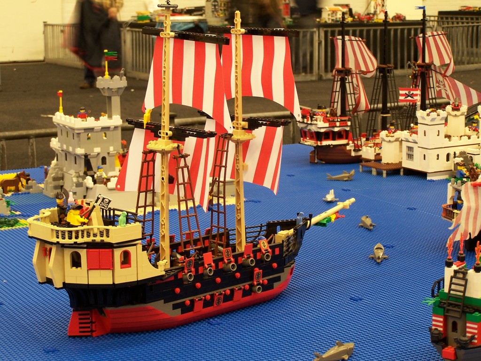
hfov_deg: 26.0
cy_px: 180
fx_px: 1042
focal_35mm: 75
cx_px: 240
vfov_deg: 19.6
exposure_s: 1/2
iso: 80
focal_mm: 12.4
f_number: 3.2
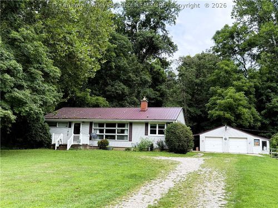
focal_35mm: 35
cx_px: 139
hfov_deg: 52.6
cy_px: 104
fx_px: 281
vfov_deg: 40.7
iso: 100
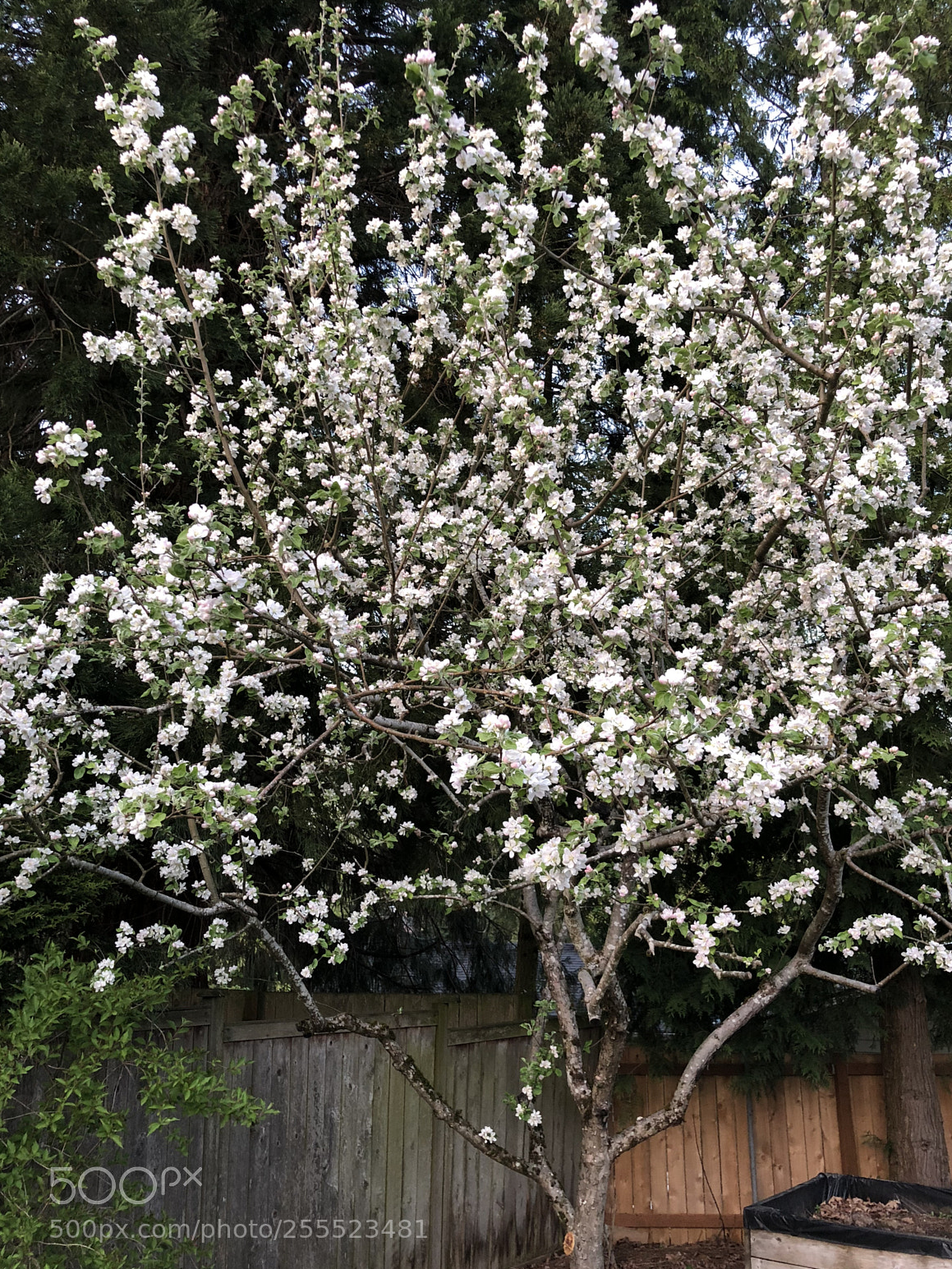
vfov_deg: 61.7
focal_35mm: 29
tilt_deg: +16.1
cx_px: 491
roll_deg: -0.5
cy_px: 637
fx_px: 1063
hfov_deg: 48.2
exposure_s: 1/20
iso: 40
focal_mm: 4
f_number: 1.8
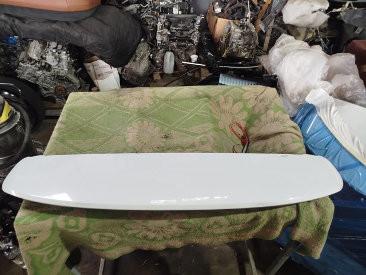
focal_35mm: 24
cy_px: 138
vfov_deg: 56.8
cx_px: 183
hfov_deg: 71.6
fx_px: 254
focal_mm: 5.31
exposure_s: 1/33
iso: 500
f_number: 1.7
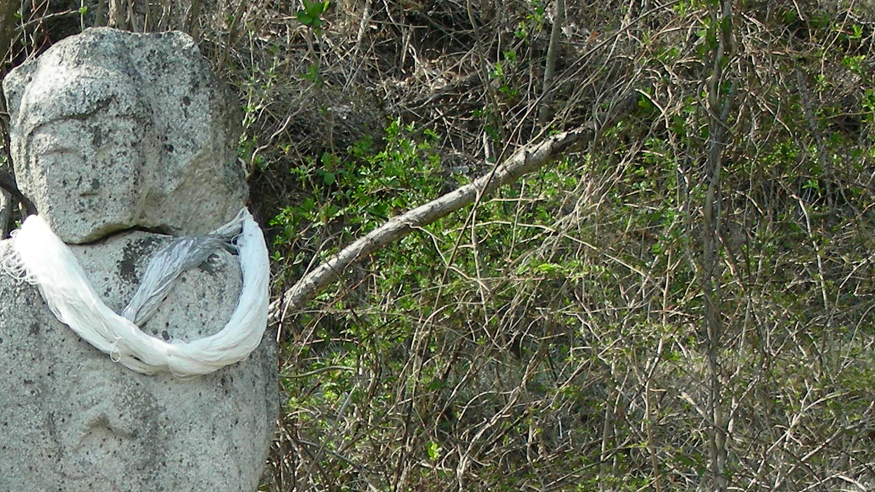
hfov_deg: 15.3
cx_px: 133
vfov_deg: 8.7
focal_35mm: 139
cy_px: 503
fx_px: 3225
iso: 50
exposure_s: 1/202
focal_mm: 11.7
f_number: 4
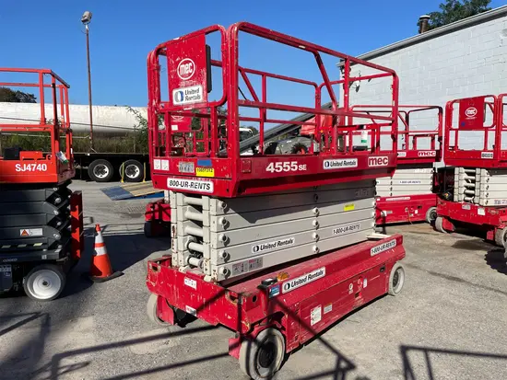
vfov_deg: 53.1
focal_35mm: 26
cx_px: 254
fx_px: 381
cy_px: 190
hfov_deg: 67.3
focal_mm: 4.2
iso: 50
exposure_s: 1/6135
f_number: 1.6
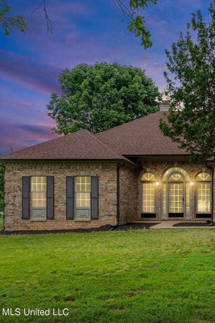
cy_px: 161
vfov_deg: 51.9
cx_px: 219
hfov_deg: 32.8
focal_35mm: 37
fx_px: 331
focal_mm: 24
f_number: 9
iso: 800
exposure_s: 1/400
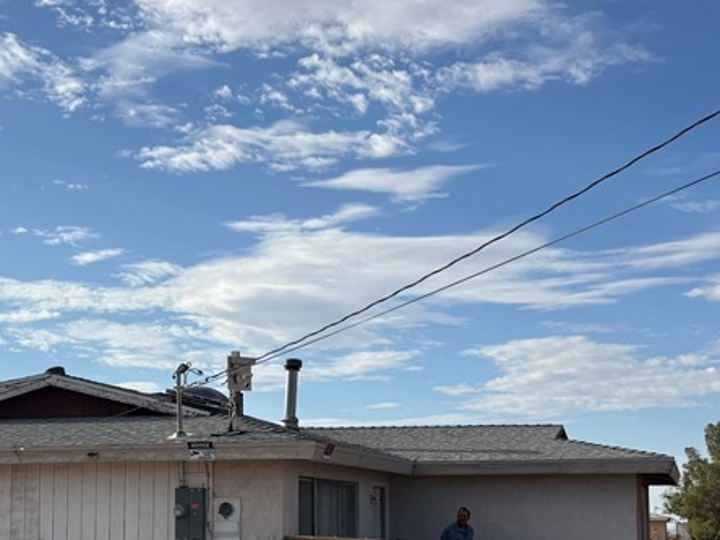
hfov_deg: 32.1
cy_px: 430
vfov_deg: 24.1
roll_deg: +0.0
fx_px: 1248
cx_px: 297
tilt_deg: +3.8
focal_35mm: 60
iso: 50
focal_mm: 5.96
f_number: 1.6
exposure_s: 1/5348
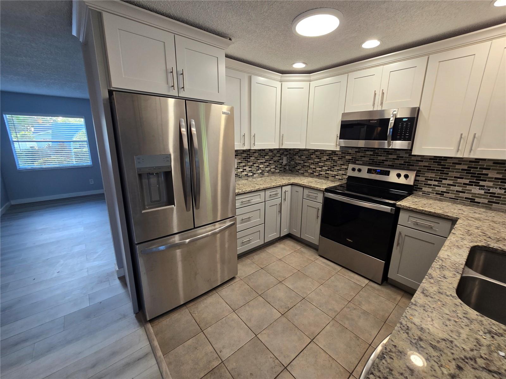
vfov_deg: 89.9
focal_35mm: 13
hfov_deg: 106.2
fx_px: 190
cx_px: 253
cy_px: 190
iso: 64
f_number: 2.2
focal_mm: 2.2
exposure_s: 1/60
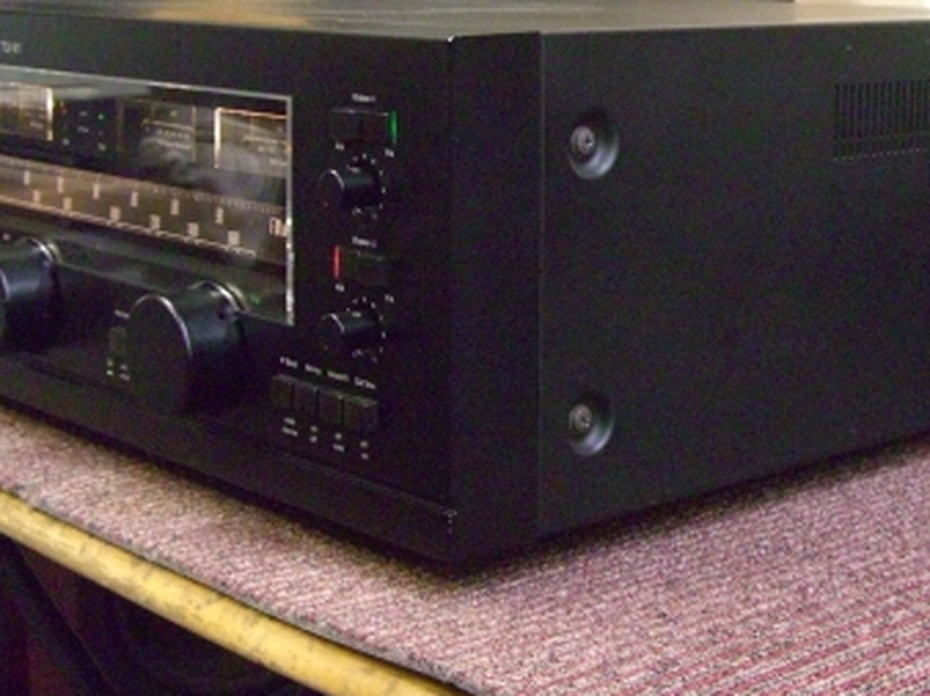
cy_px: 173
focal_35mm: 72
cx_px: 556
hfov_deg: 27.0
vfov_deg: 20.3
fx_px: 1933
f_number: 2.8
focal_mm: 7.9
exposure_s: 1/50
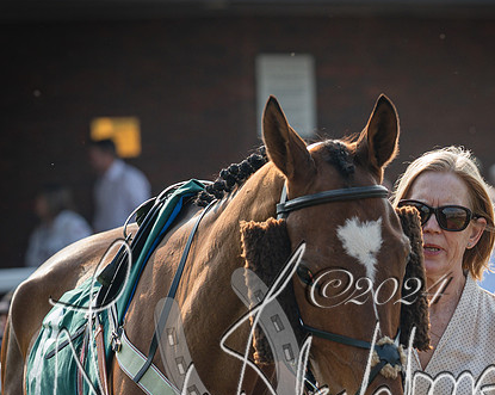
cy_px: 169
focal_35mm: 400
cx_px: 392
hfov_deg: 4.8
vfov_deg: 3.9
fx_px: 5853
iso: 80
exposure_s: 1/500
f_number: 4
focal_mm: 135
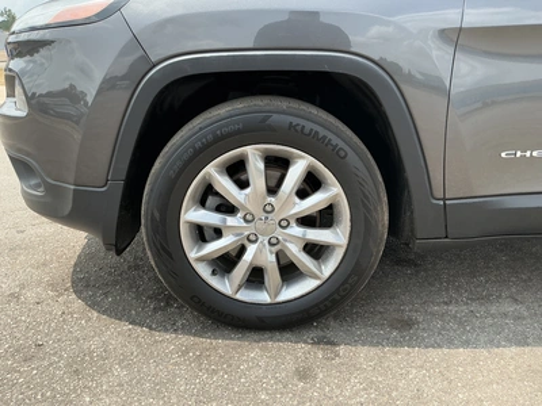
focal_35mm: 28
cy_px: 203
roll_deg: +2.4
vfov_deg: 49.7
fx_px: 438
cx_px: 271
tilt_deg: -19.8
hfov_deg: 63.4
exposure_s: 1/666
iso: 25
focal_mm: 3
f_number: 1.8
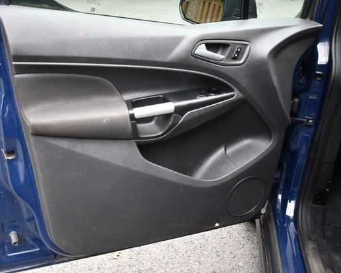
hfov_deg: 50.1
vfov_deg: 41.2
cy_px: 134
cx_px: 144
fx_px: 363
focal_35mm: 36
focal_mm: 21
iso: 800
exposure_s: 1/200
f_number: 3.8
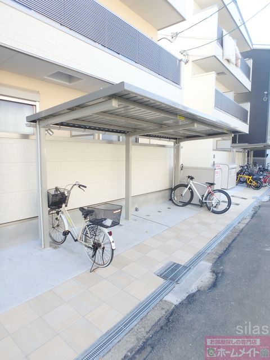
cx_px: 135
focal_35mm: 21
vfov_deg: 79.0
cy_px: 180
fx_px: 218
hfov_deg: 63.4
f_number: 3.5
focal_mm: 3.7
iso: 125
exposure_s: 1/160
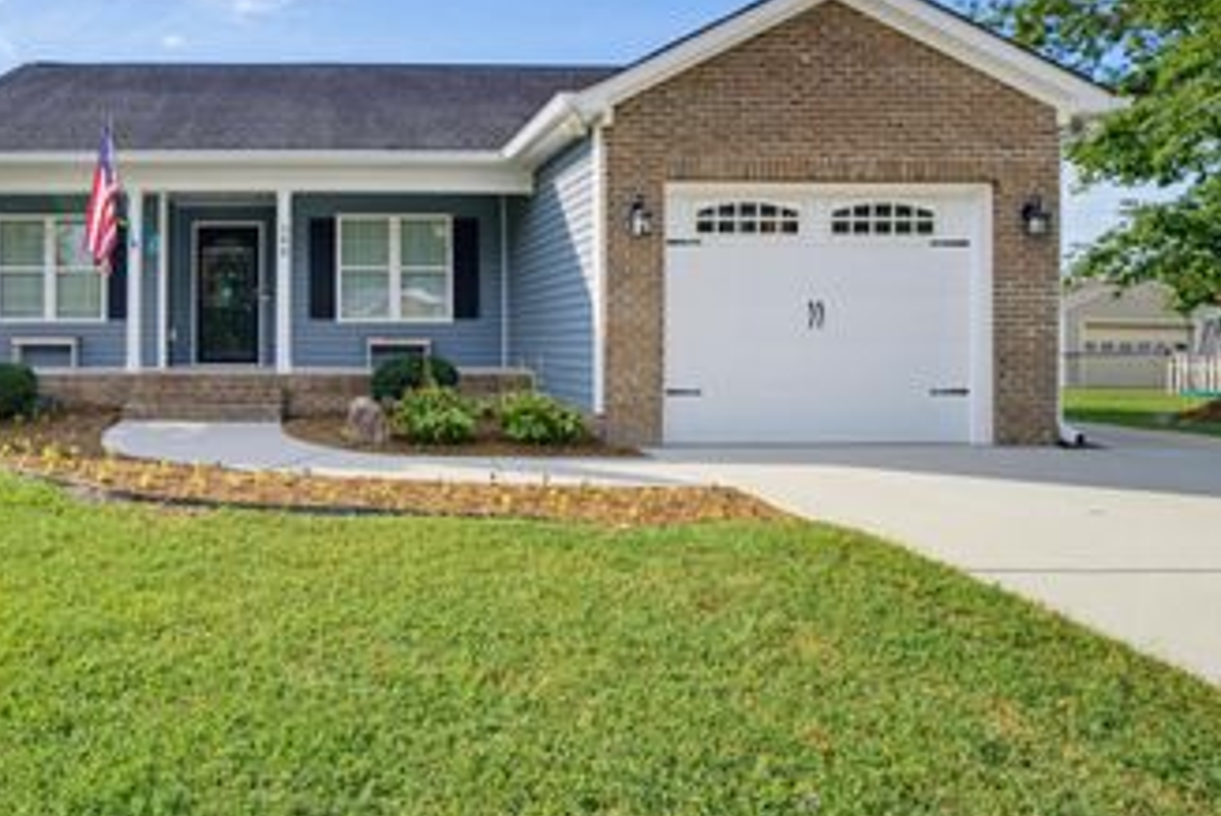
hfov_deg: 71.3
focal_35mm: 23
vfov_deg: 55.1
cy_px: 363
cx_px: 318
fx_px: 781
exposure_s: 1/40
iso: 80
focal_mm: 15
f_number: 7.1
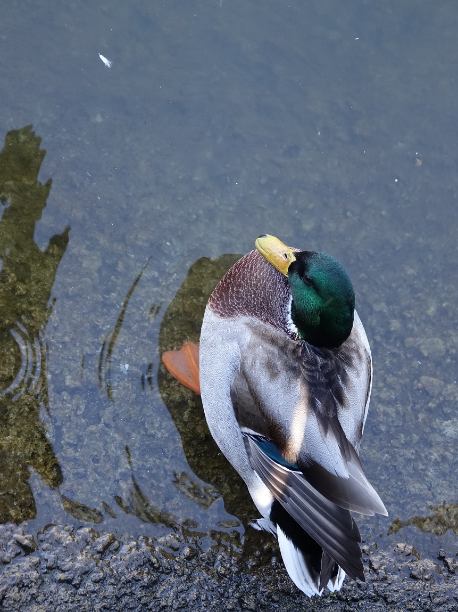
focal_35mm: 99
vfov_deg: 19.8
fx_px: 1747
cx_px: 228
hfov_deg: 14.9
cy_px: 328
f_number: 3.5
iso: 320
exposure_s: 1/100
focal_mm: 33.51
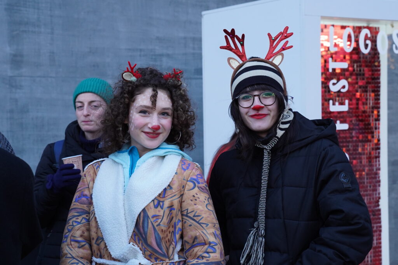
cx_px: 199
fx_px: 774
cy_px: 132
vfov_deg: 19.5
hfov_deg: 28.8
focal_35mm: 70
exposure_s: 1/125
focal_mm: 47
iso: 1250
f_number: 5
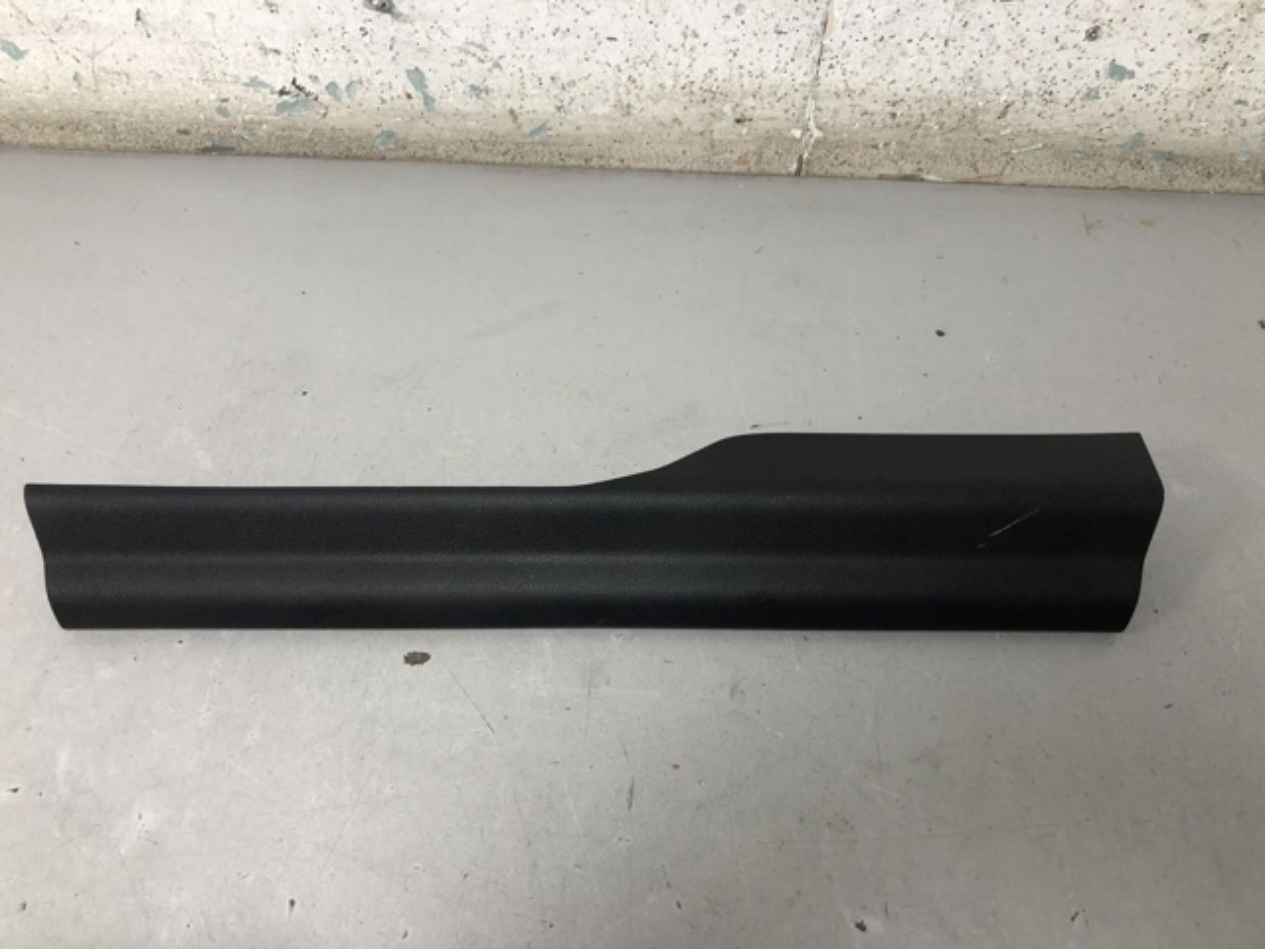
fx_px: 1023
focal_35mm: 28
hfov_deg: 63.4
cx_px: 632
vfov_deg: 49.7
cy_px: 474
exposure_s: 1/25
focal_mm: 4
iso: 40
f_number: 1.8
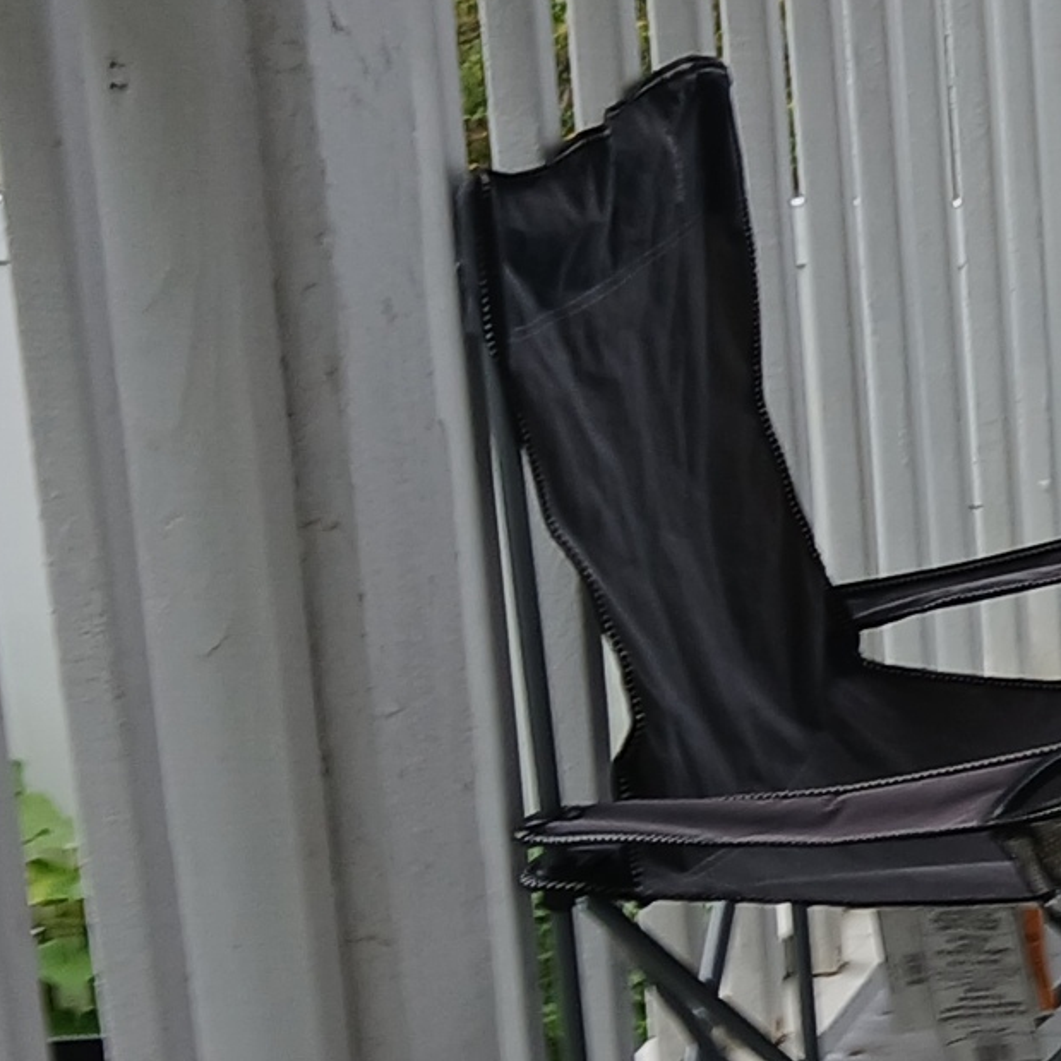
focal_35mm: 114
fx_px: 3953
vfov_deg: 15.3
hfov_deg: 13.5
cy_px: 608
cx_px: 1966
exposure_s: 1/120
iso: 20
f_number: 1.8
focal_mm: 3.98
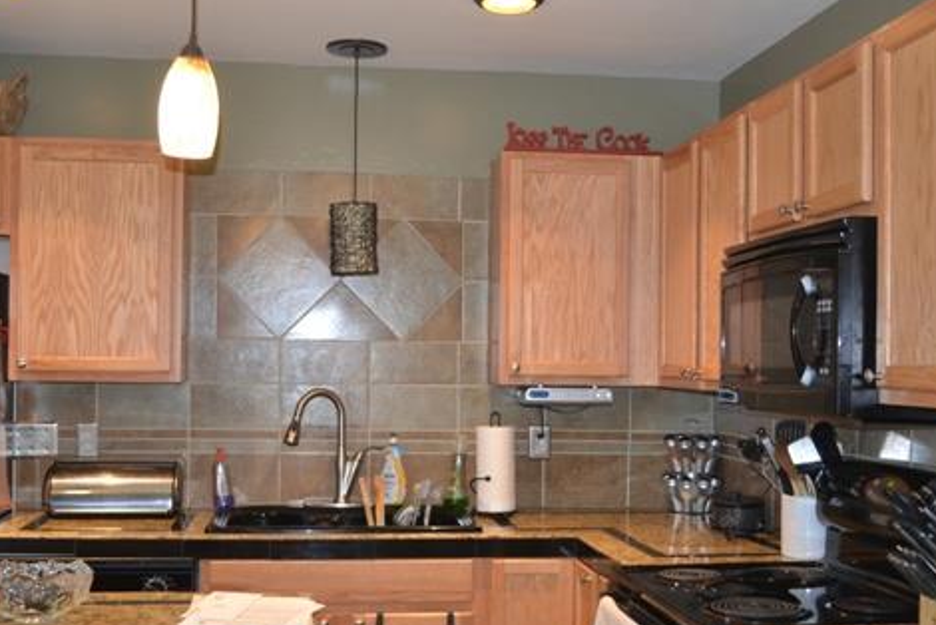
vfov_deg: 27.5
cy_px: 345
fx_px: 1275
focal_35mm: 49
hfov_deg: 40.3
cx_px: 488
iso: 1800
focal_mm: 24
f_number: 4
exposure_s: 1/60
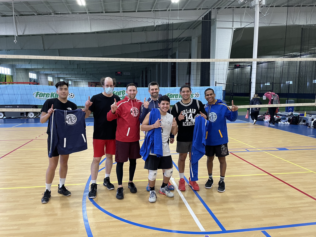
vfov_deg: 53.1
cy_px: 118
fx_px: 237
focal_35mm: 26
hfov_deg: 67.3
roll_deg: +0.3
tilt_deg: -5.7
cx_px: 158
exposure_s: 1/58
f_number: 1.6
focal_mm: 4.2
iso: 250
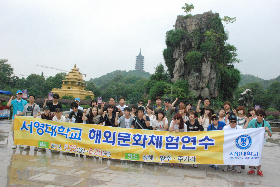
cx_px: 140
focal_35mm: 33
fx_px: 257
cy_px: 94
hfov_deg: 57.2
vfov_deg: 40.1
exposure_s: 1/200
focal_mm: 22
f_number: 25
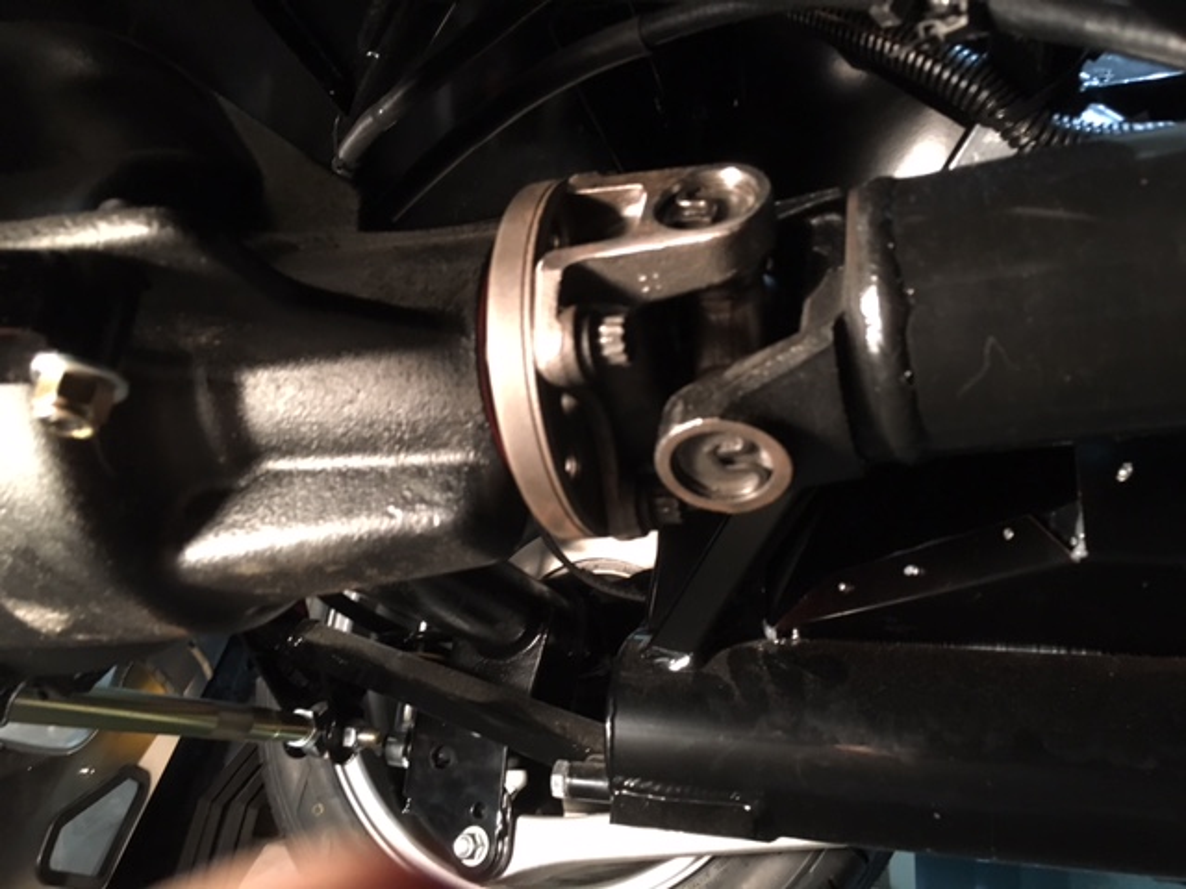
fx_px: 994
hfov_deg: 61.7
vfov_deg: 48.2
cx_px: 593
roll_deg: -4.6
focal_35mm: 29
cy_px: 444
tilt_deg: +20.3
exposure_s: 1/15
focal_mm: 4.15
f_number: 2.2
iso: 400
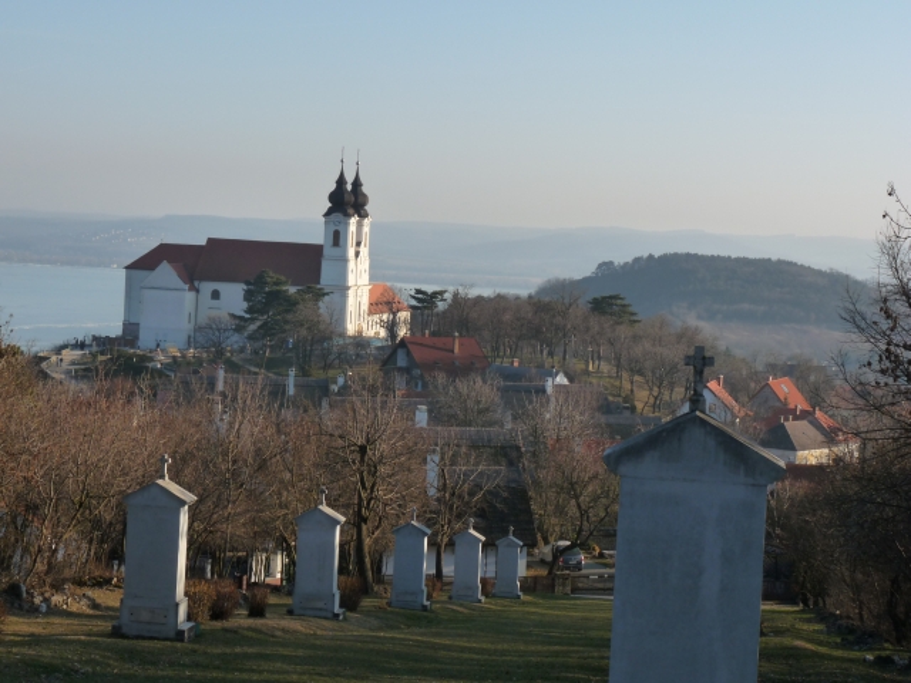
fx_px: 2053
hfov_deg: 25.0
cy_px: 342
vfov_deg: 18.9
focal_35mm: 78
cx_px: 456
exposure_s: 1/320
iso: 160
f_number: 5.6
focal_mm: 13.8
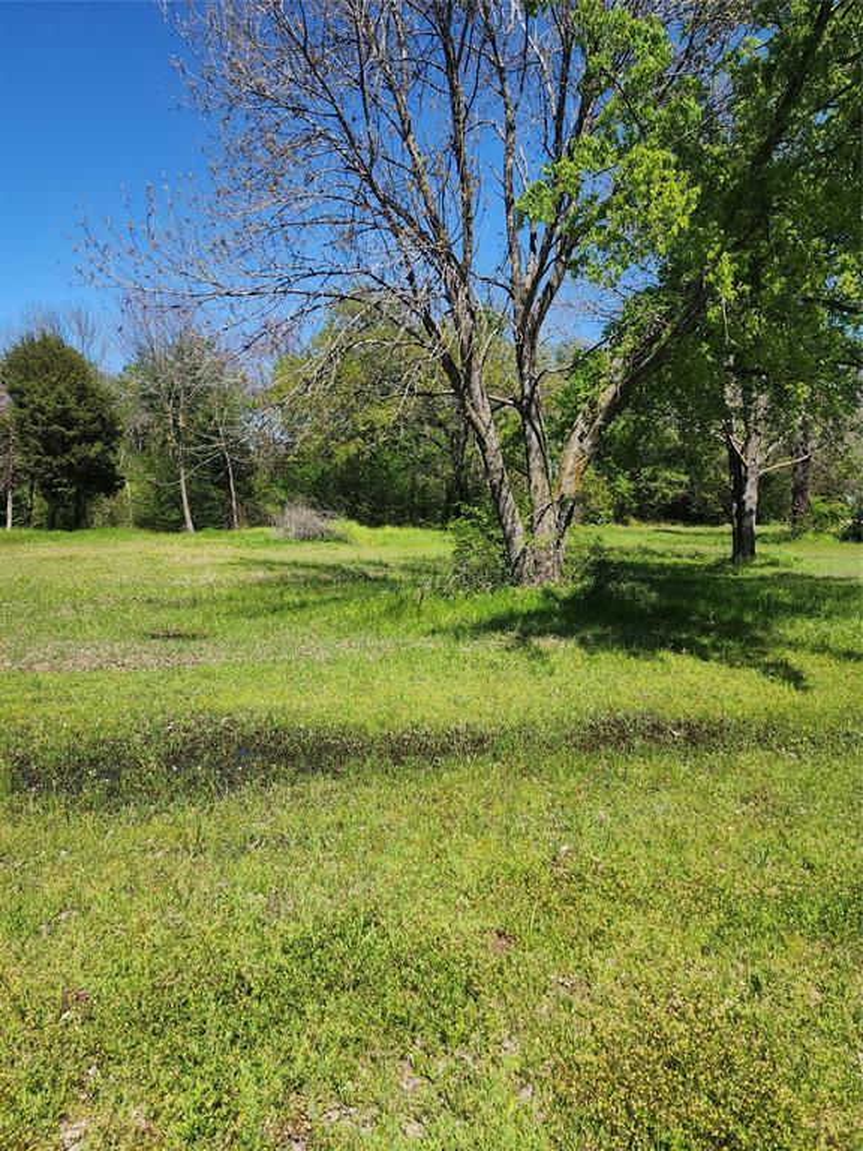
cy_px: 576
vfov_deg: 73.9
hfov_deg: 58.9
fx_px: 765
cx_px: 432
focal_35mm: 23
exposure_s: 1/904
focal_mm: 6.4
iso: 12
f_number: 1.8
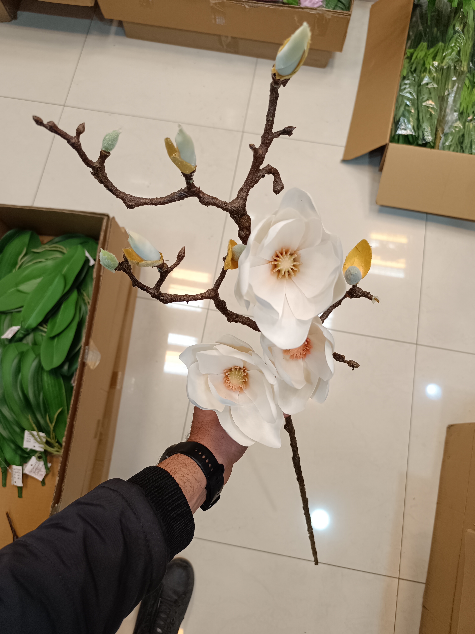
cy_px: 317
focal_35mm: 24
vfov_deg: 71.6
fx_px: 439
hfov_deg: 56.8
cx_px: 238
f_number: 1.65
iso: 374
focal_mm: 6.14
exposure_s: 1/100
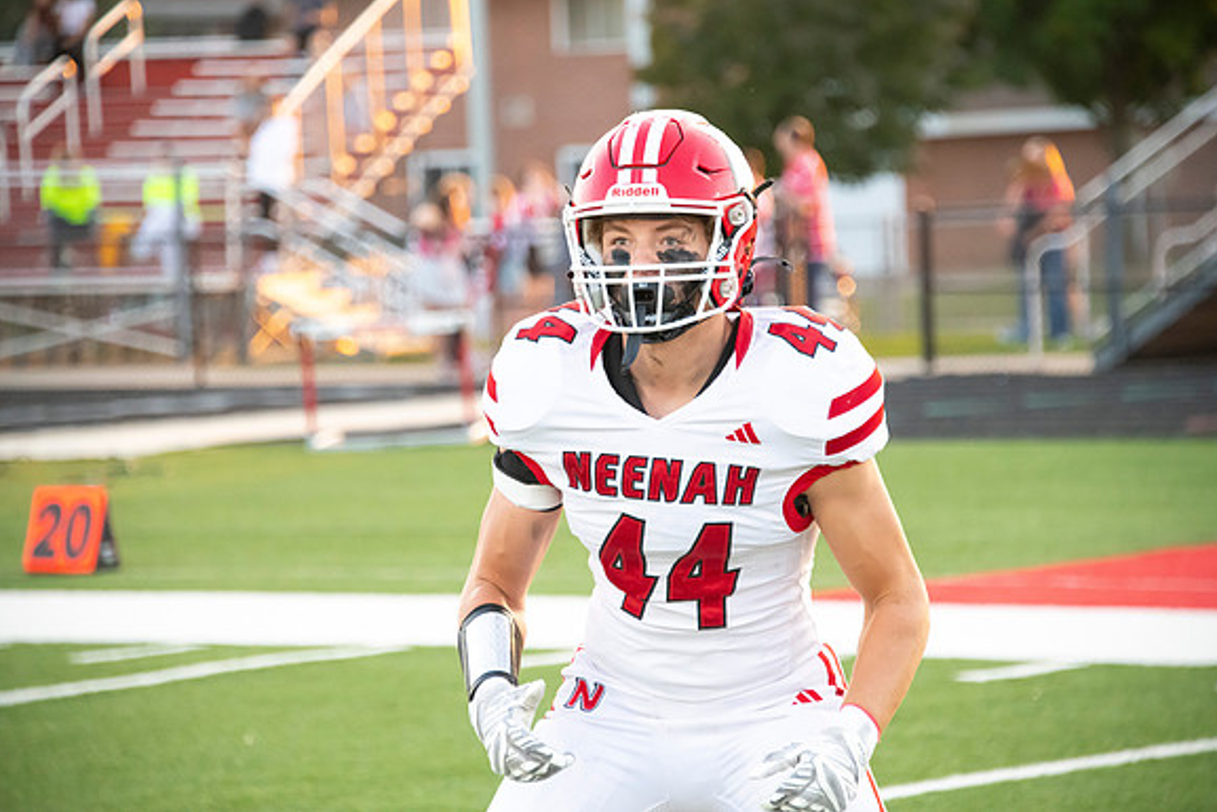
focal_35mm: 201
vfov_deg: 6.8
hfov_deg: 10.2
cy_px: 406
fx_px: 6796
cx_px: 610
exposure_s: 1/800
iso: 4000
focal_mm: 200
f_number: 5.6
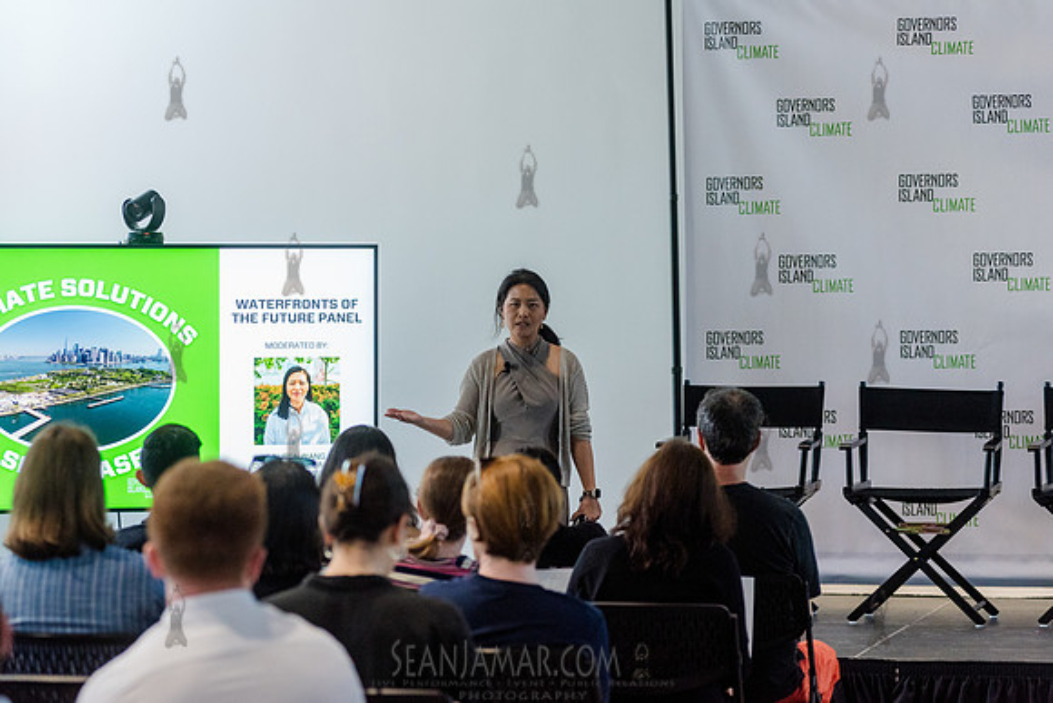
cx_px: 526
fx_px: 3538
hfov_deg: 16.9
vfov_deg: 11.3
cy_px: 352
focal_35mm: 121
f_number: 4
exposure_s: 1/500
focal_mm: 120
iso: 4000
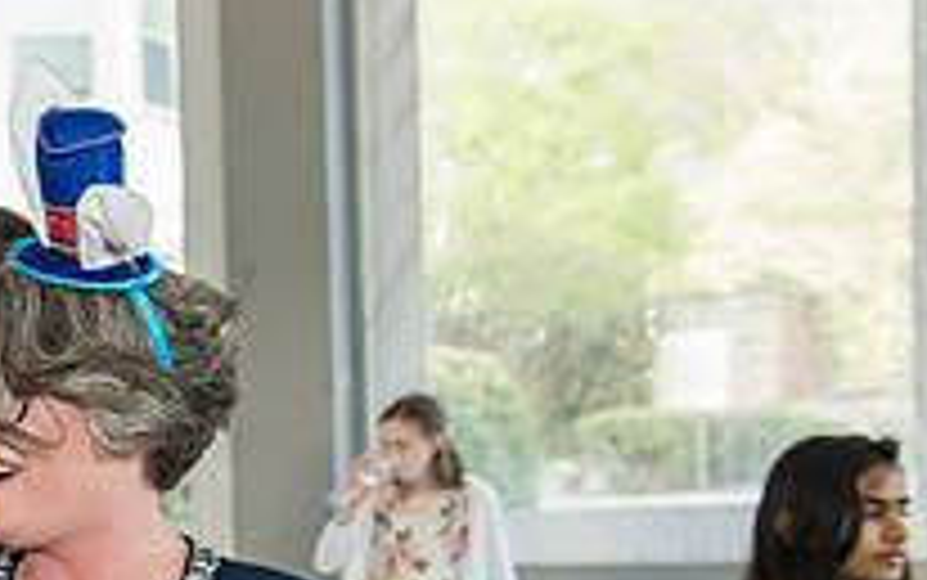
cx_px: -404
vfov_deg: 13.4
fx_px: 2427
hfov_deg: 19.3
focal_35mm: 96
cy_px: 638
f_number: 4
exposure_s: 1/160
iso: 640
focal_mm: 32
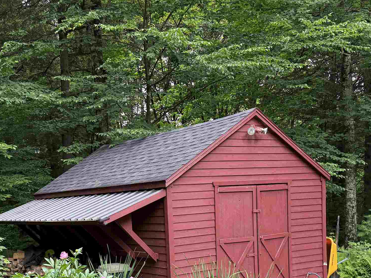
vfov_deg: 27.7
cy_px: 265
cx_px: 151
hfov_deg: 38.1
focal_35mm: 50
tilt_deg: -8.2
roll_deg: +4.3
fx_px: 536
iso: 200
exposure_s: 1/97
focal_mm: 6.76
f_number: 1.78
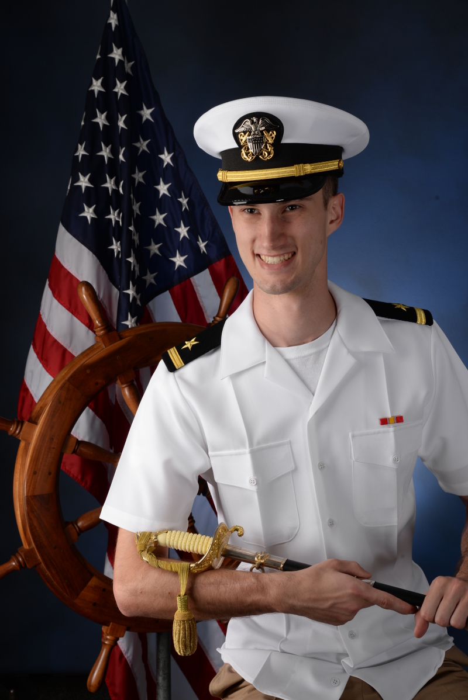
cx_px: 234
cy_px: 350
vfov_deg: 30.9
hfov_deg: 20.9
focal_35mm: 65
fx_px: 1266
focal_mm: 65
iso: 200
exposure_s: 1/200
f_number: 11
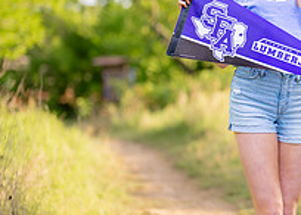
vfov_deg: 8.3
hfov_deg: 11.5
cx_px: 270
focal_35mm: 173
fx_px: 1480
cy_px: 110
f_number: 1.2
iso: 200
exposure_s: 1/1250
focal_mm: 50
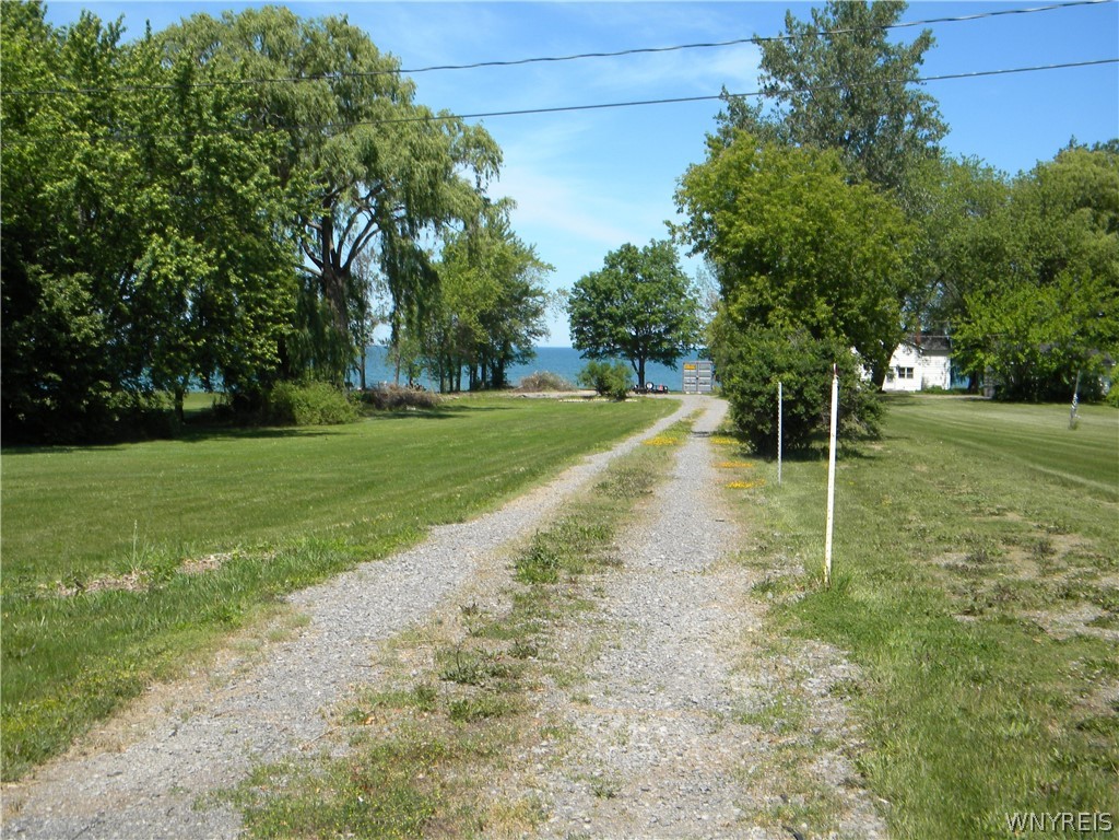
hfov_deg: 45.8
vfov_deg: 35.1
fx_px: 1325
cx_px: 560
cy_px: 420
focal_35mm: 41
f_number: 3.8
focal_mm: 7.3
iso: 80
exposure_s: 1/715
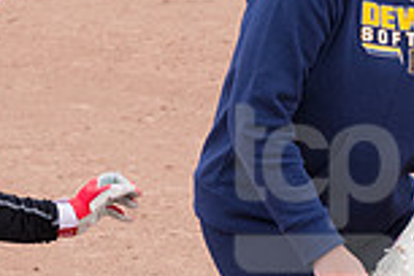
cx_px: 317
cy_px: 200
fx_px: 4588
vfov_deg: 3.4
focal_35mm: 399
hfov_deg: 5.2
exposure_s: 1/1600
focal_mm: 70
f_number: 5.6
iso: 640
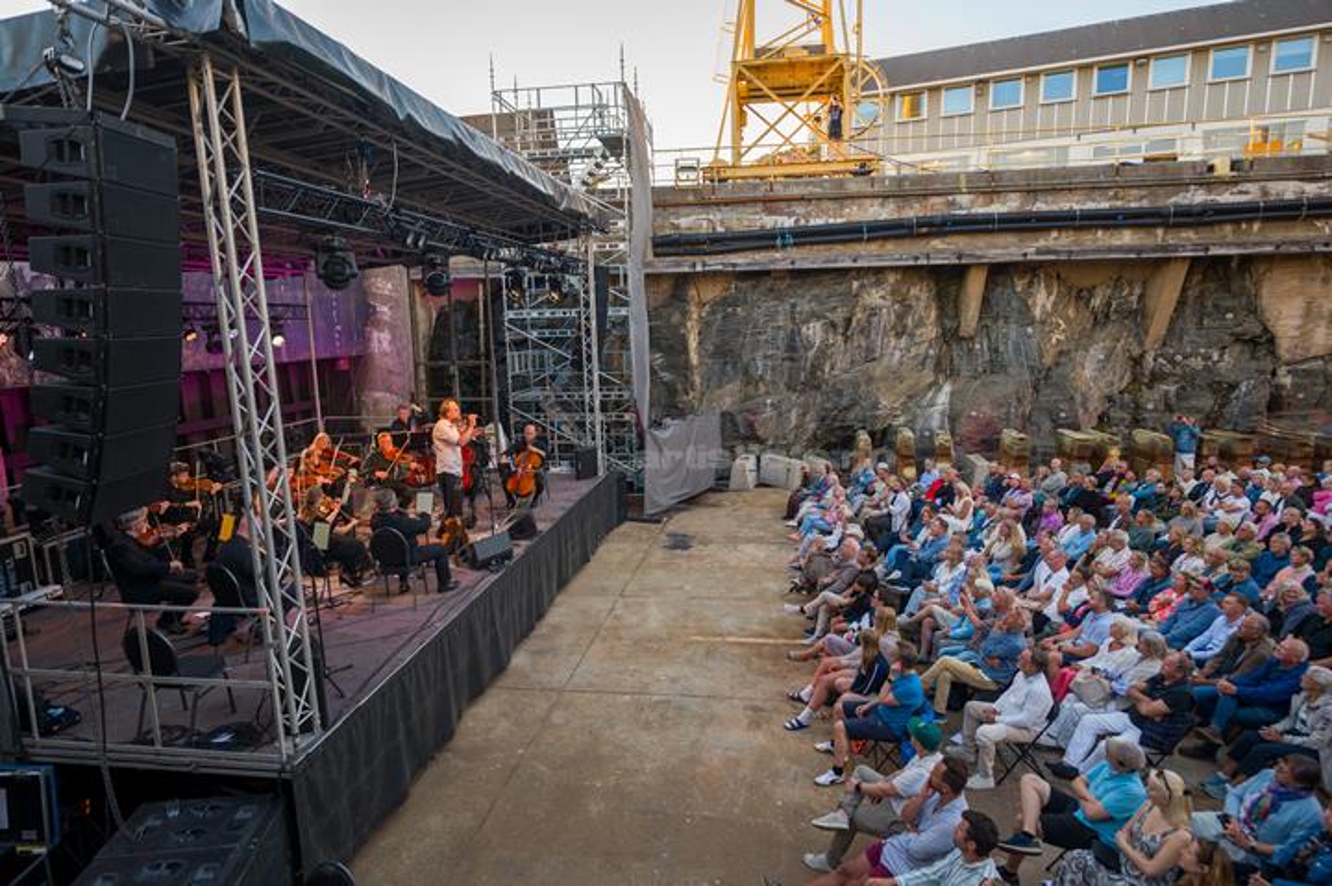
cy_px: 443
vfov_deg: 61.9
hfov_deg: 84.0
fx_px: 739
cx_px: 666
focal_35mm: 20
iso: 160
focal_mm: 20
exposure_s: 1/250
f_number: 2
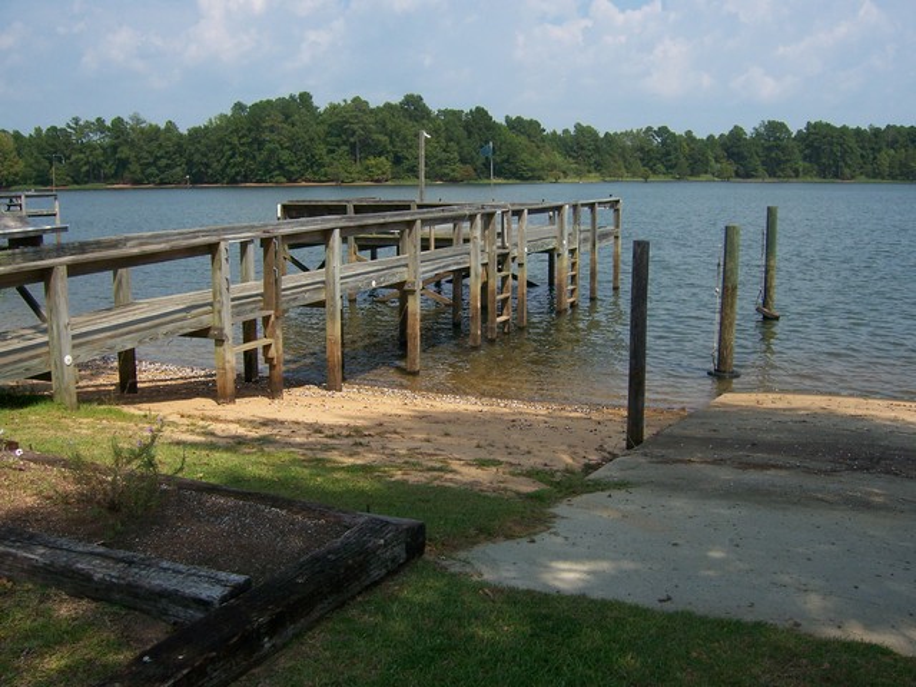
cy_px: 344
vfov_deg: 39.7
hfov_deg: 51.4
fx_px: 953
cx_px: 458
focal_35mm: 36
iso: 80
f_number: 4.5
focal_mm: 6
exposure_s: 1/640
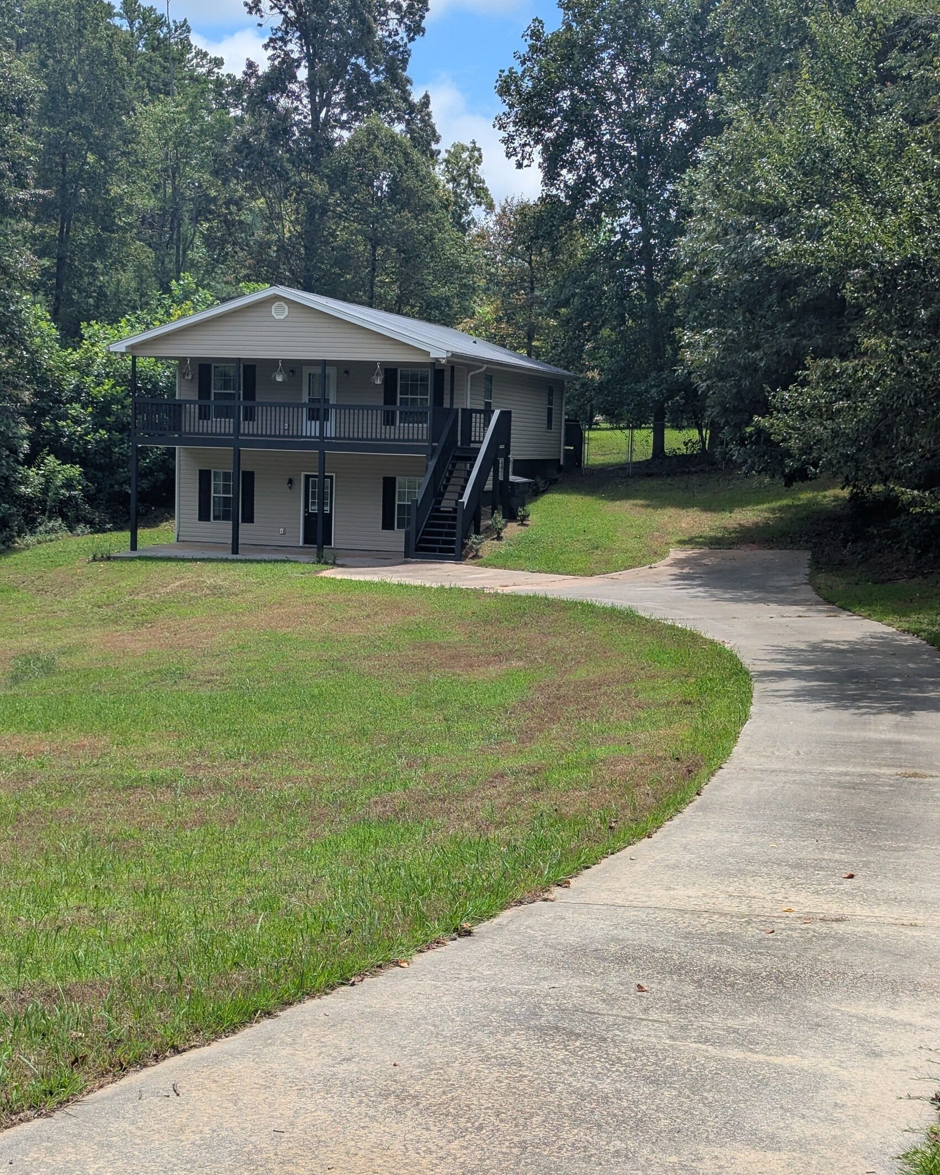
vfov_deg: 36.7
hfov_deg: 29.7
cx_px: 461
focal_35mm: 51
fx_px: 1774
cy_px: 619
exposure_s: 1/2304
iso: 46
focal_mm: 6.81
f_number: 1.85
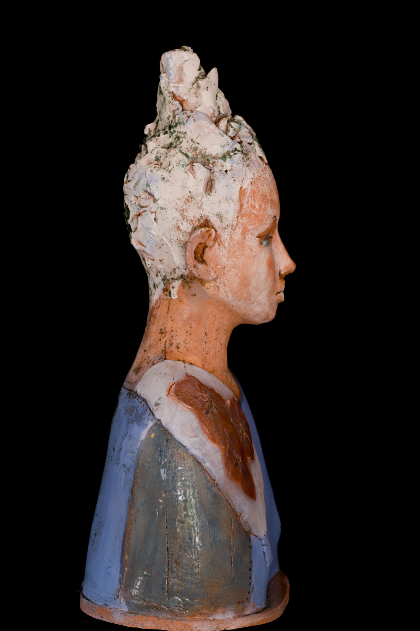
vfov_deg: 10.3
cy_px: 316
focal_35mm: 200
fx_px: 3505
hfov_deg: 6.9
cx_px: 210
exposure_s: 1/40
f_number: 7.1
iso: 1000
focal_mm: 200
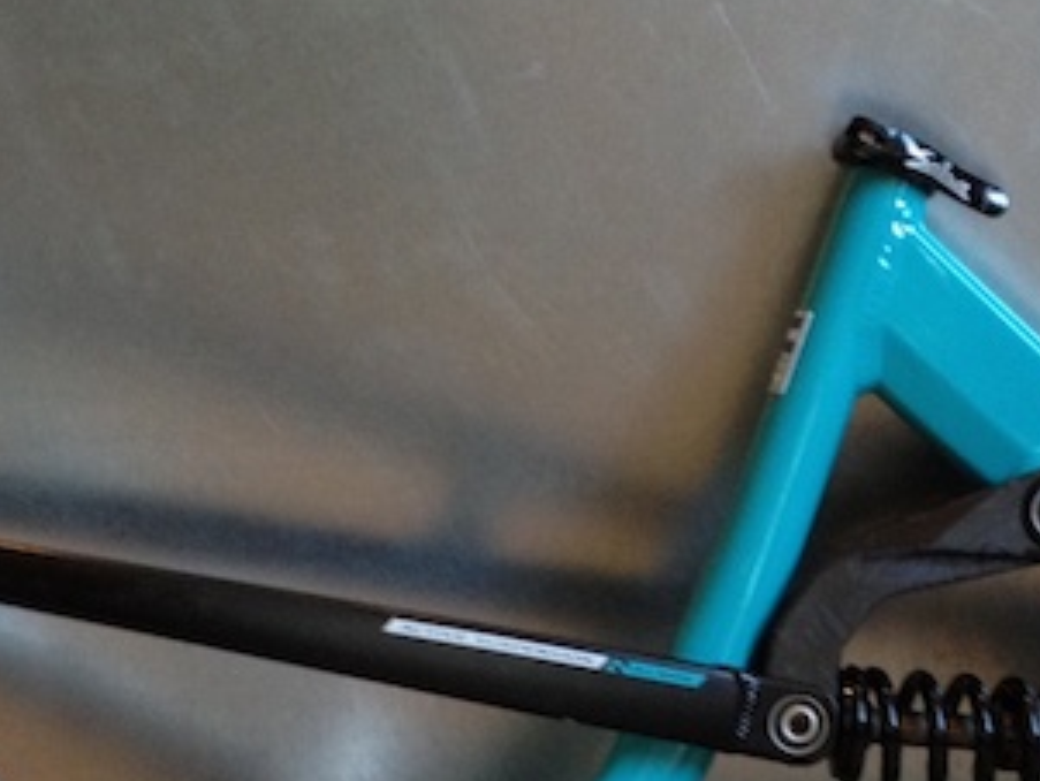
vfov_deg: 15.5
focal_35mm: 93
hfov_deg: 21.0
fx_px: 2795
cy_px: 829
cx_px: 705
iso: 160
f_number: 2.4
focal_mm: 4.28
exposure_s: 1/20
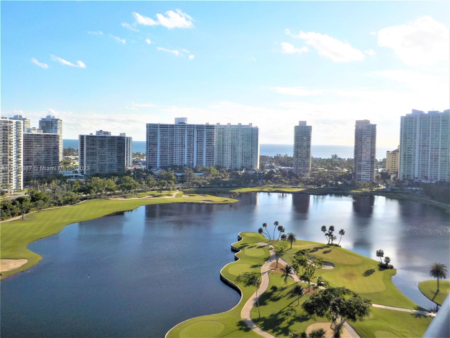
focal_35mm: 30
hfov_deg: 60.0
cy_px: 169
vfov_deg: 46.8
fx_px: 390
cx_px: 225
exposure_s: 1/2000
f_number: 3.3
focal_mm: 4.1
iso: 125
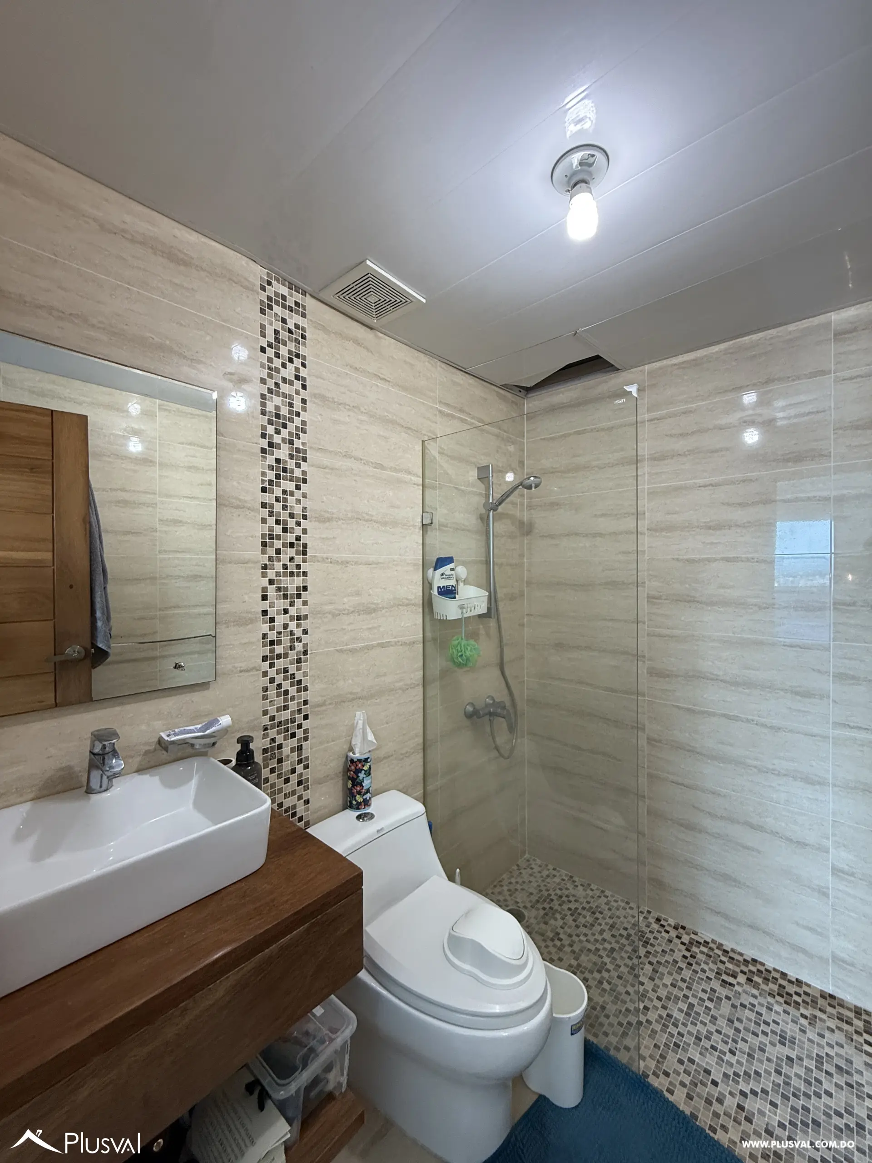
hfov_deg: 85.7
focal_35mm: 14
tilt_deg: -1.4
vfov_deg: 102.1
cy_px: 582
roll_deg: +0.8
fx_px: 470
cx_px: 436
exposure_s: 1/60
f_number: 2.2
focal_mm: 2.22
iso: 200
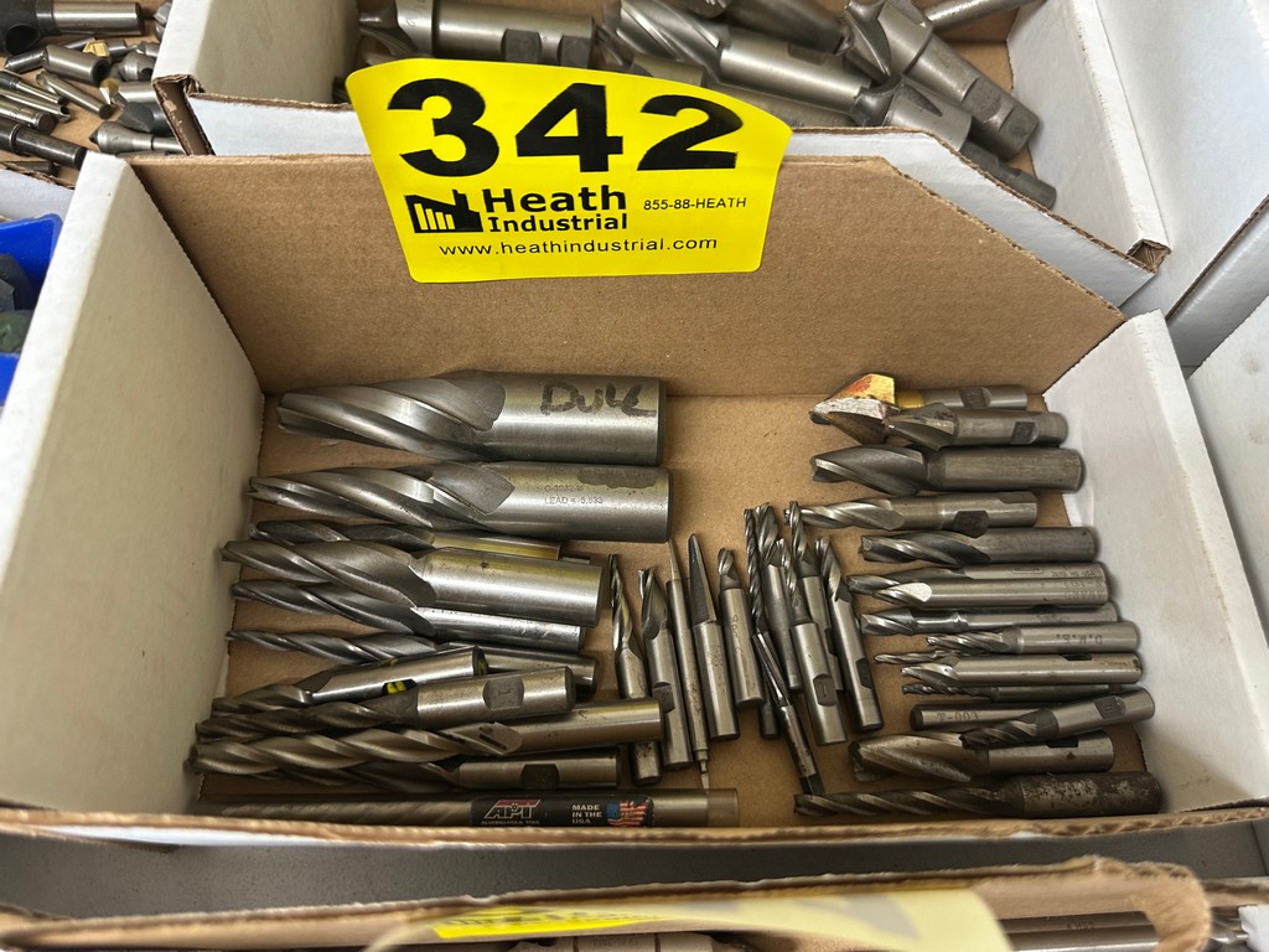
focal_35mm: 24
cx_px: 634
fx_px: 880
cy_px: 476
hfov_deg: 71.6
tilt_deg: -64.3
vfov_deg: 56.8
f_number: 1.78
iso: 160
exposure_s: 1/56
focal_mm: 6.86
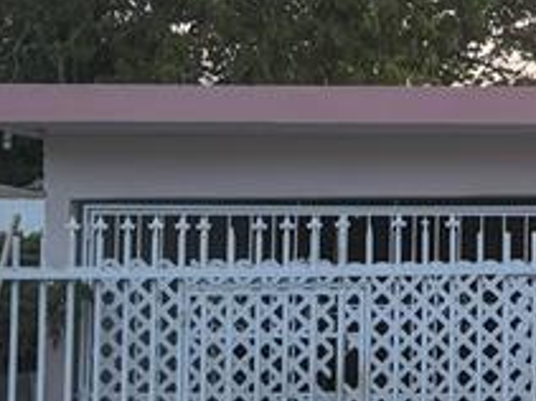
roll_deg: +0.1
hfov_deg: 14.2
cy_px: 160
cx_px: 907
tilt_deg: +5.5
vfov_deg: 11.7
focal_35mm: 126
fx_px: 1950
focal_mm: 5.96
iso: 40
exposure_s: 1/196
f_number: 1.6
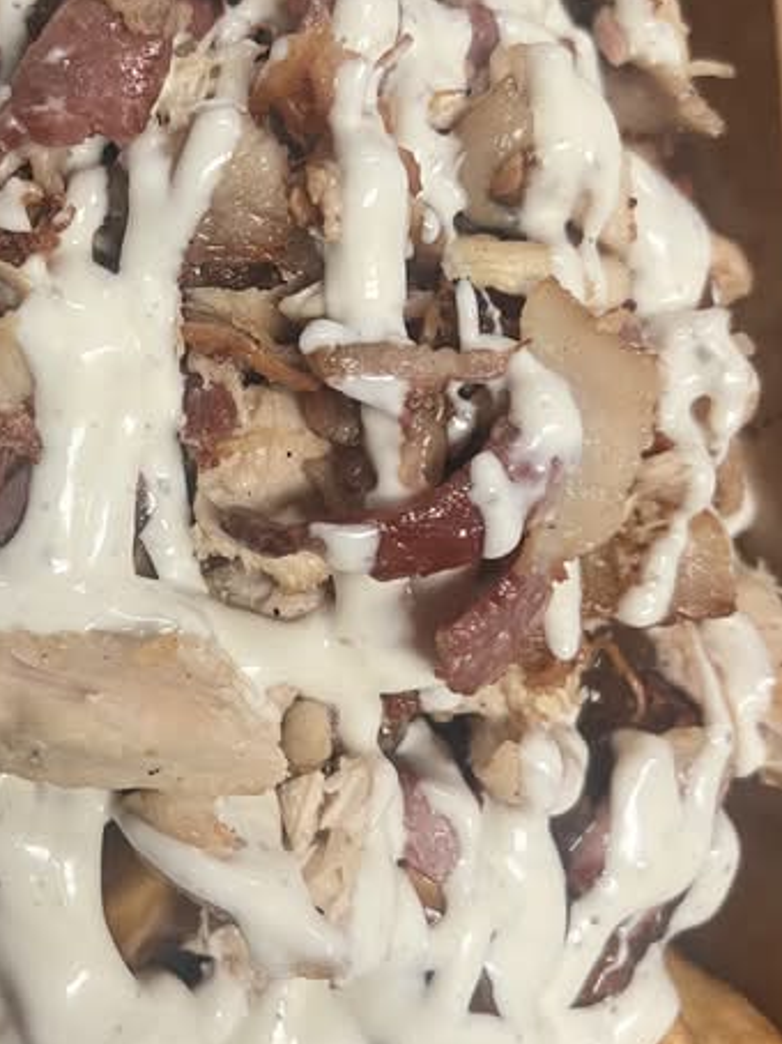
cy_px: 424
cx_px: 221
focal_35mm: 42
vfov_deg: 44.6
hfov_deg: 33.8
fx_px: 1266
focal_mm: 5.7
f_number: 1.5
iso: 160
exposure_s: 1/60
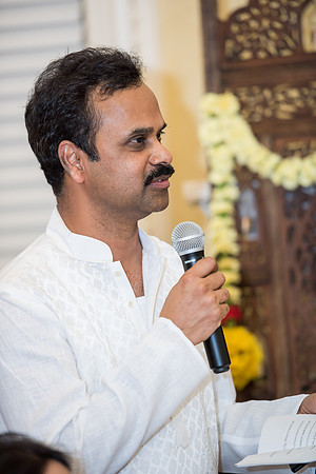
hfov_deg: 7.8
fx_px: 2304
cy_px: 237
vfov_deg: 11.7
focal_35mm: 175
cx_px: 158
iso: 400
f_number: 2.8
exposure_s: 1/200
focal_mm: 175
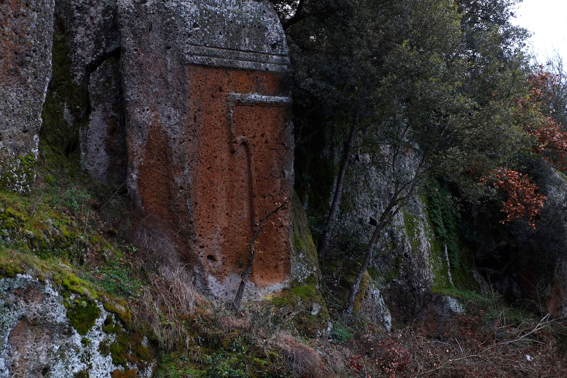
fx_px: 740
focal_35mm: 47
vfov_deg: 28.6
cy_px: 189
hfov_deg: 41.9
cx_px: 284
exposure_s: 1/30
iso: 800
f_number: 6.4
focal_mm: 31
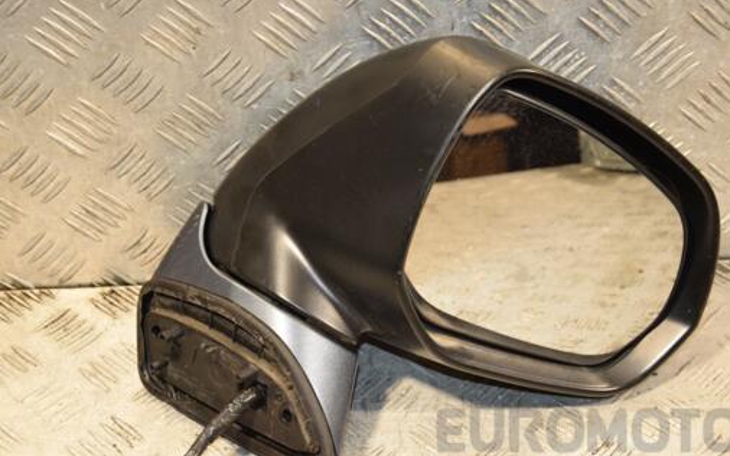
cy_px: 238
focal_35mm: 82
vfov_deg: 16.0
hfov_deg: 25.3
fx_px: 1623
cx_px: 410
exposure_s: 1/200
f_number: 4.8
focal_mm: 45
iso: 800
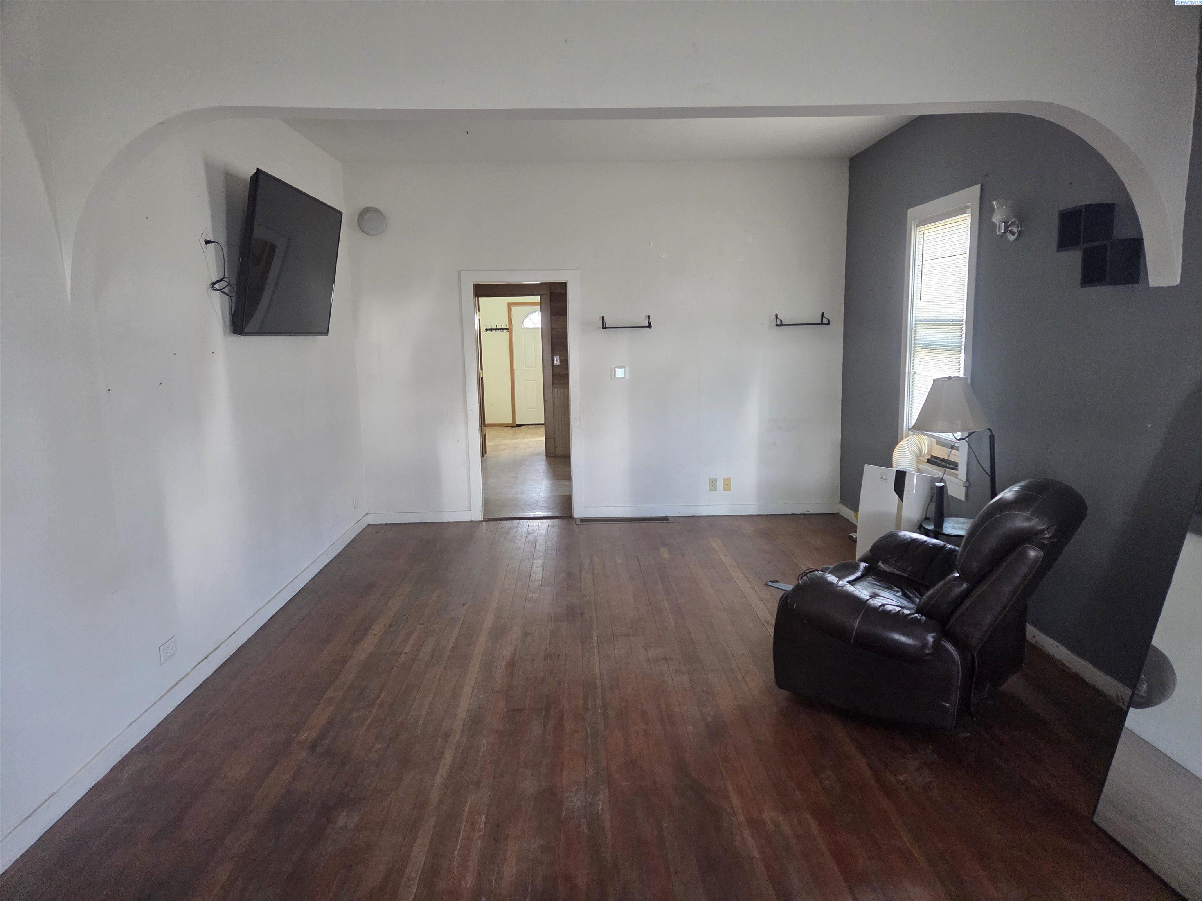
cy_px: 450
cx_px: 601
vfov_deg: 58.9
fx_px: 799
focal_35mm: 23
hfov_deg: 73.9
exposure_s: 1/120
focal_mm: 5.4
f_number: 1.8
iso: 400
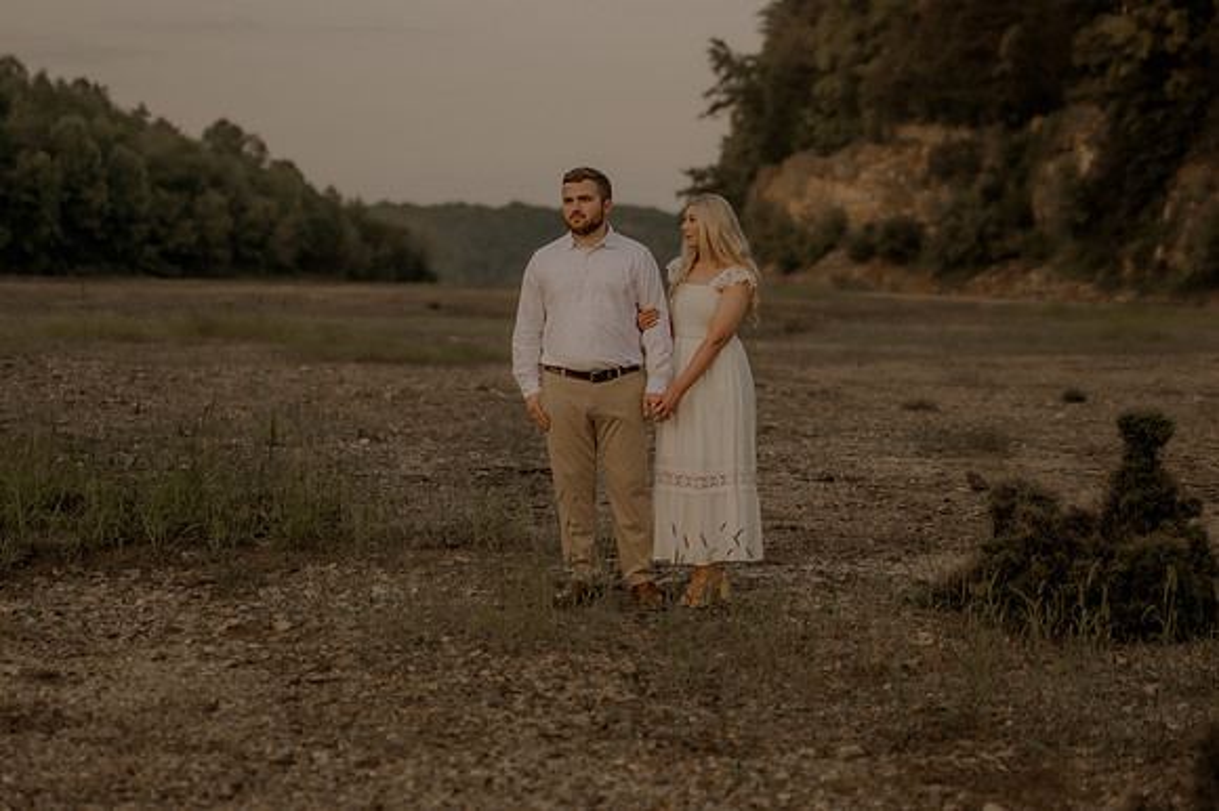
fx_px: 2563
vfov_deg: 18.0
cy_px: 406
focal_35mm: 76
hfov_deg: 26.8
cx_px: 610
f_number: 2.2
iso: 200
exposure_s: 1/1000
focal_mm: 50
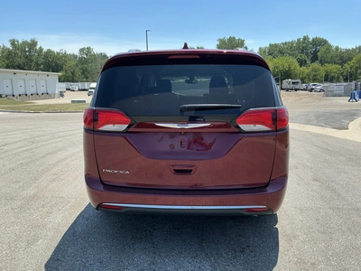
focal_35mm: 28
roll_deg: +0.1
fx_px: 292
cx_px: 180
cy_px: 136
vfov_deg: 49.7
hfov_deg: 63.4
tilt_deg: -4.6
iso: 25
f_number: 1.8
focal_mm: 3
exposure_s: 1/1076
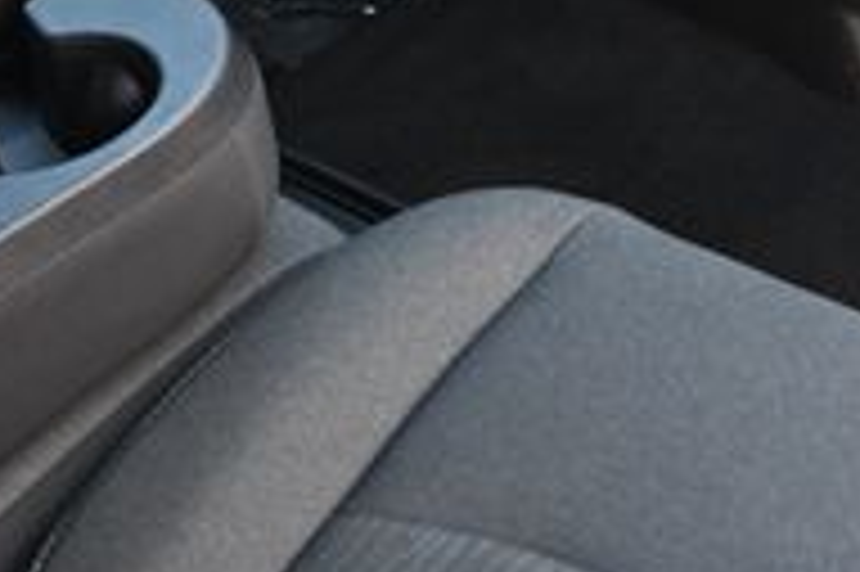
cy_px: -140
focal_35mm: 88
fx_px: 2096
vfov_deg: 14.9
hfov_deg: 22.4
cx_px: 842
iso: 560
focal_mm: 17.5
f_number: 3.5
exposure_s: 1/125
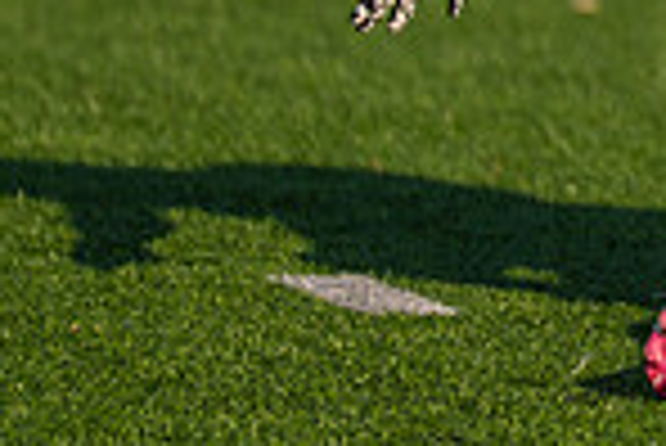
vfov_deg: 1.2
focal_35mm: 1175
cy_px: -318
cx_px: 1210
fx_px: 21758
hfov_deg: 1.8
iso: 125
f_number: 2.8
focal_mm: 200
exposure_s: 1/3200
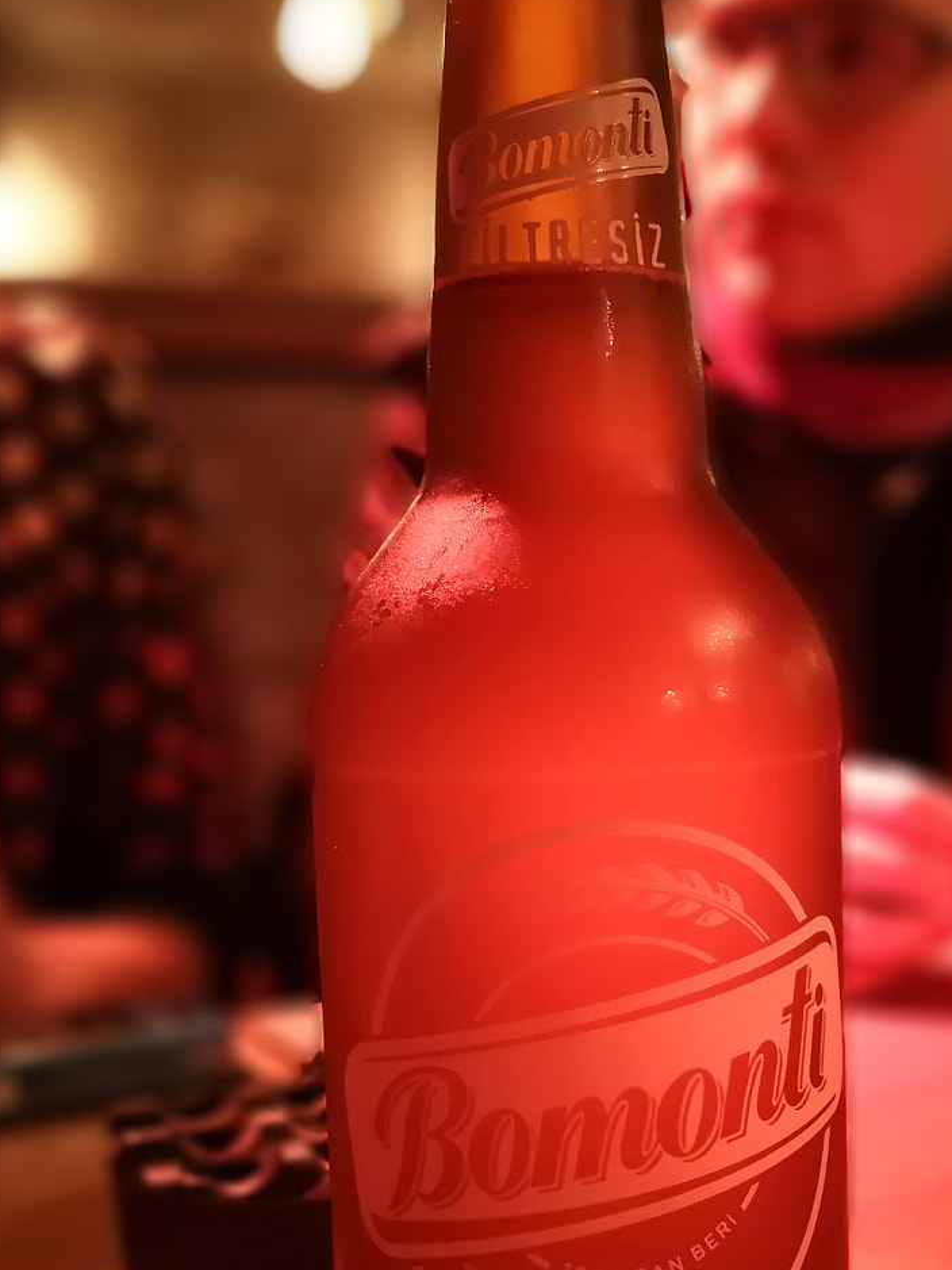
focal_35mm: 46
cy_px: 783
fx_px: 1687
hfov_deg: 30.9
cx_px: 737
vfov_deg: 41.0
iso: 640
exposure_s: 1/20
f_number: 1.4
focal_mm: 3.95
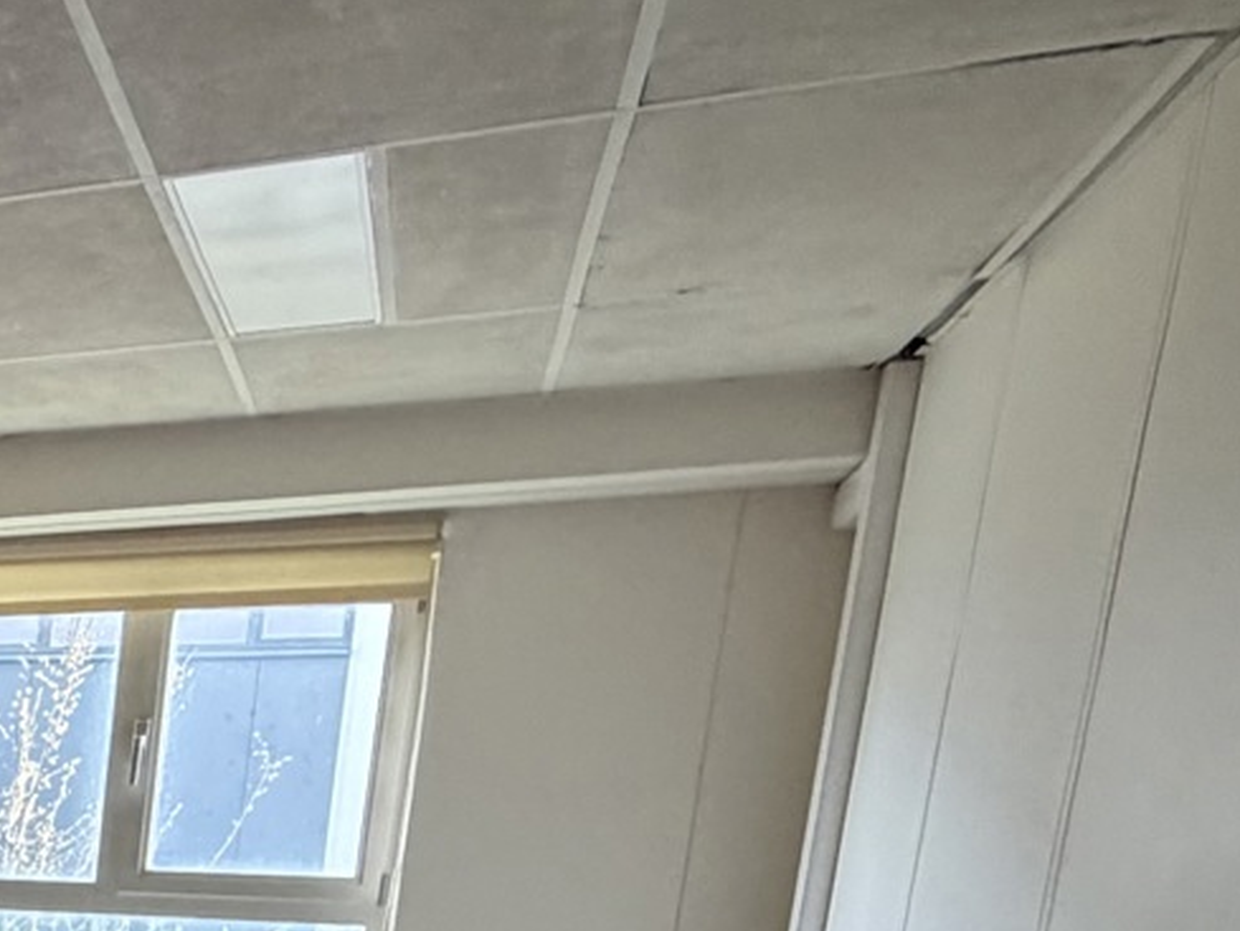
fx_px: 1971
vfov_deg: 23.8
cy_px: 1162
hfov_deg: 24.2
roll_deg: -0.5
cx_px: -773
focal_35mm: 55
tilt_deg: -9.9
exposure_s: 1/97
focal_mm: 2.22
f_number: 2.2
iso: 320
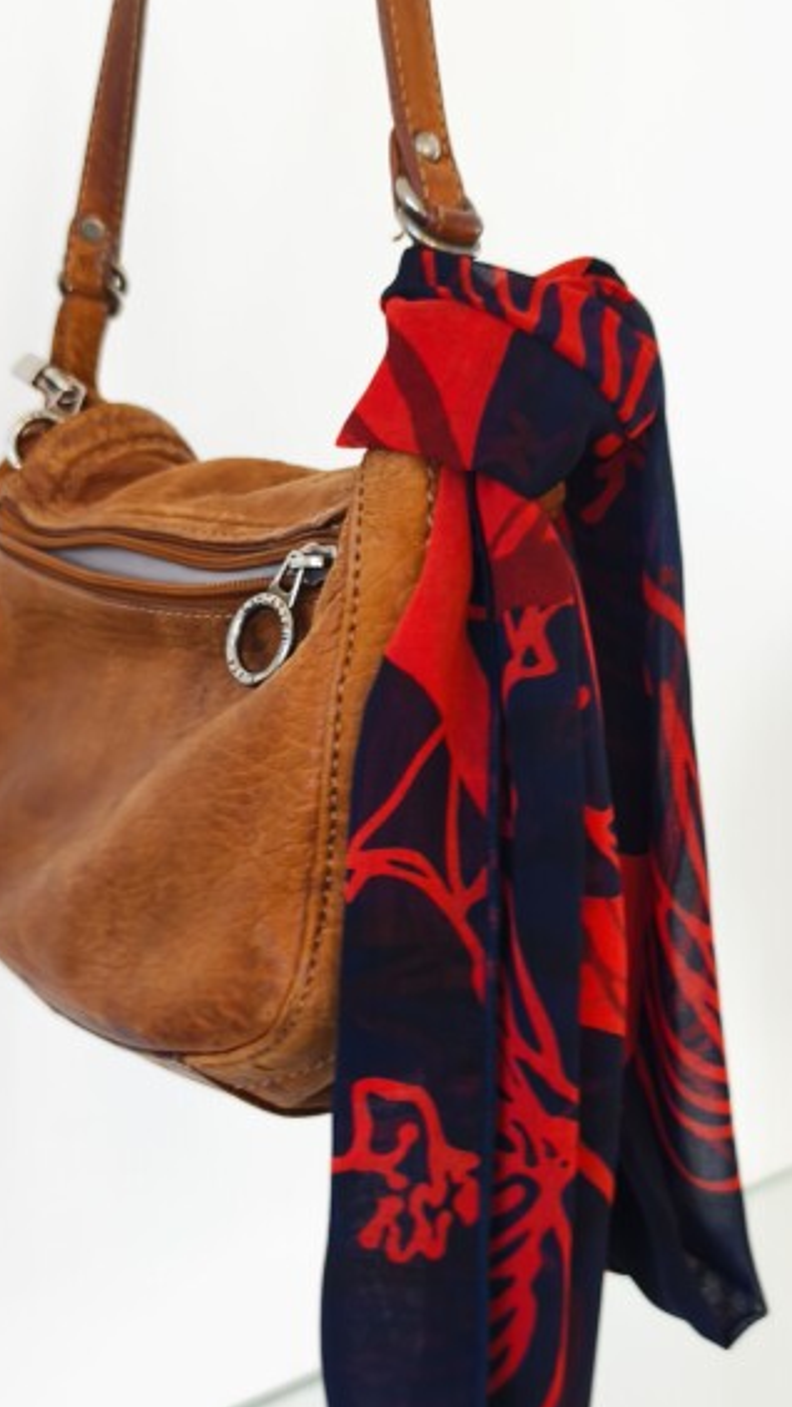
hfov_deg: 32.0
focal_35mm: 37
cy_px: 740
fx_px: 1381
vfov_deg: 54.0
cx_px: 448
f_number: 1.65
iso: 50
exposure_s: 1/30
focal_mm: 6.14
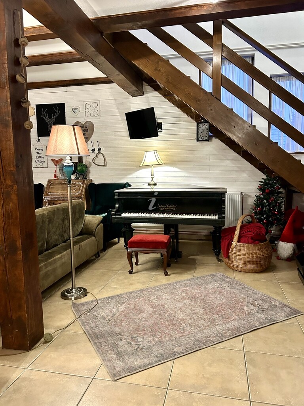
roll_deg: +0.2
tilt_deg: -6.8
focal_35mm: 26
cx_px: 152
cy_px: 203
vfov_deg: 67.3
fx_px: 304
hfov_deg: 53.1
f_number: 1.5
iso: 500
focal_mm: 5.7
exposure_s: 1/50
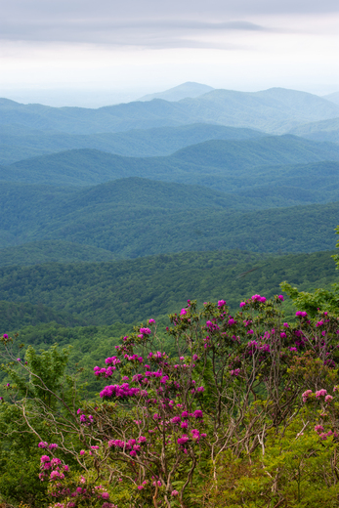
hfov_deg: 13.0
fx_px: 1482
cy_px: 254
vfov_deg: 19.5
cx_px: 170
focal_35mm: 105
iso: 100
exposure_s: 1/30
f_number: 11
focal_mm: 70
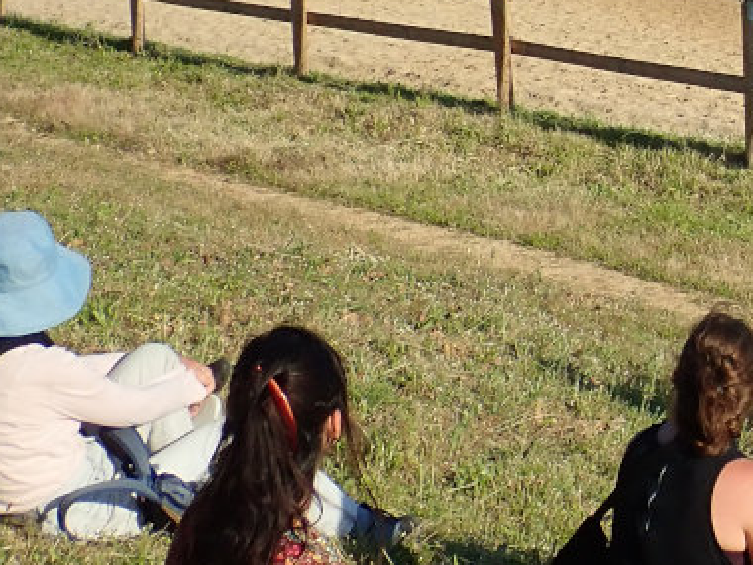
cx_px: 1007
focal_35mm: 120
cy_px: -56
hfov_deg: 15.5
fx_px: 2610
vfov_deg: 12.1
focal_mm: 6.86
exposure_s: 1/1600
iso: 200
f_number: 3.5
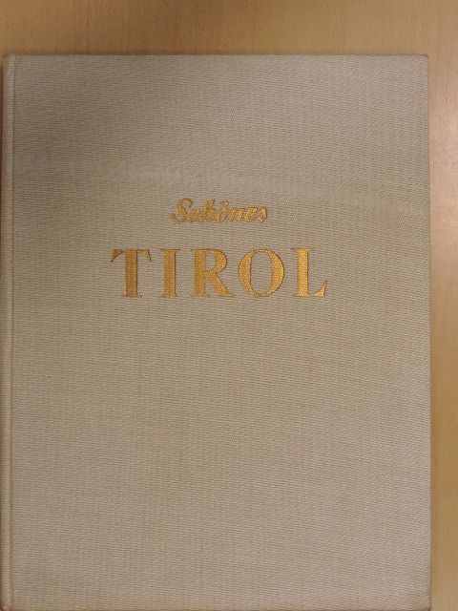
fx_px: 829
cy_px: 306
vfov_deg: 40.4
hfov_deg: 30.9
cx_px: 229
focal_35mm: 47
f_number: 7.8
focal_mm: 8.3
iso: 500
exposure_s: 1/13
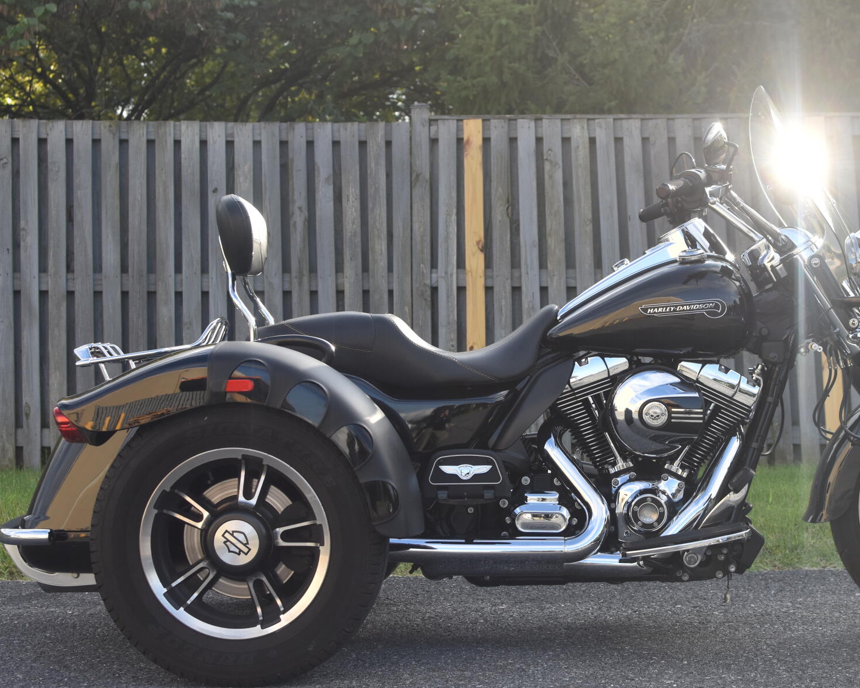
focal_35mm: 67
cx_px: 537
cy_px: 347
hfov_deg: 28.4
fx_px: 1696
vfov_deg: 22.9
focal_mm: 35
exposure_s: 1/1000
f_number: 5
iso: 400
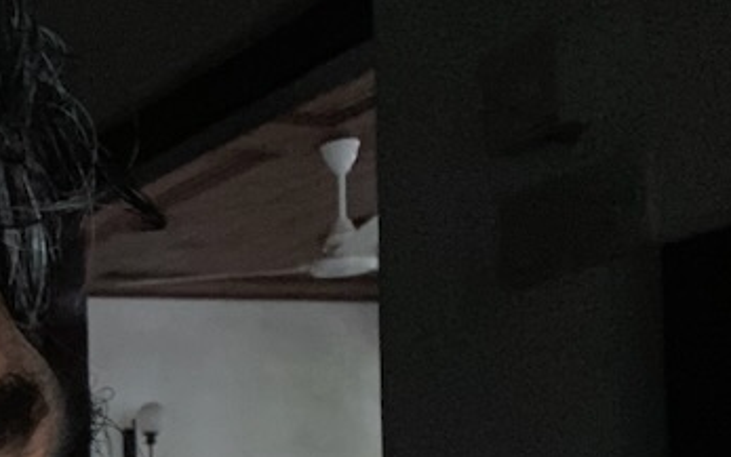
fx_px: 1793
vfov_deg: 13.5
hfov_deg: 20.1
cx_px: -348
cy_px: 722
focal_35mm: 90
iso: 160
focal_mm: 2.71
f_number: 2.2
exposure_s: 1/16
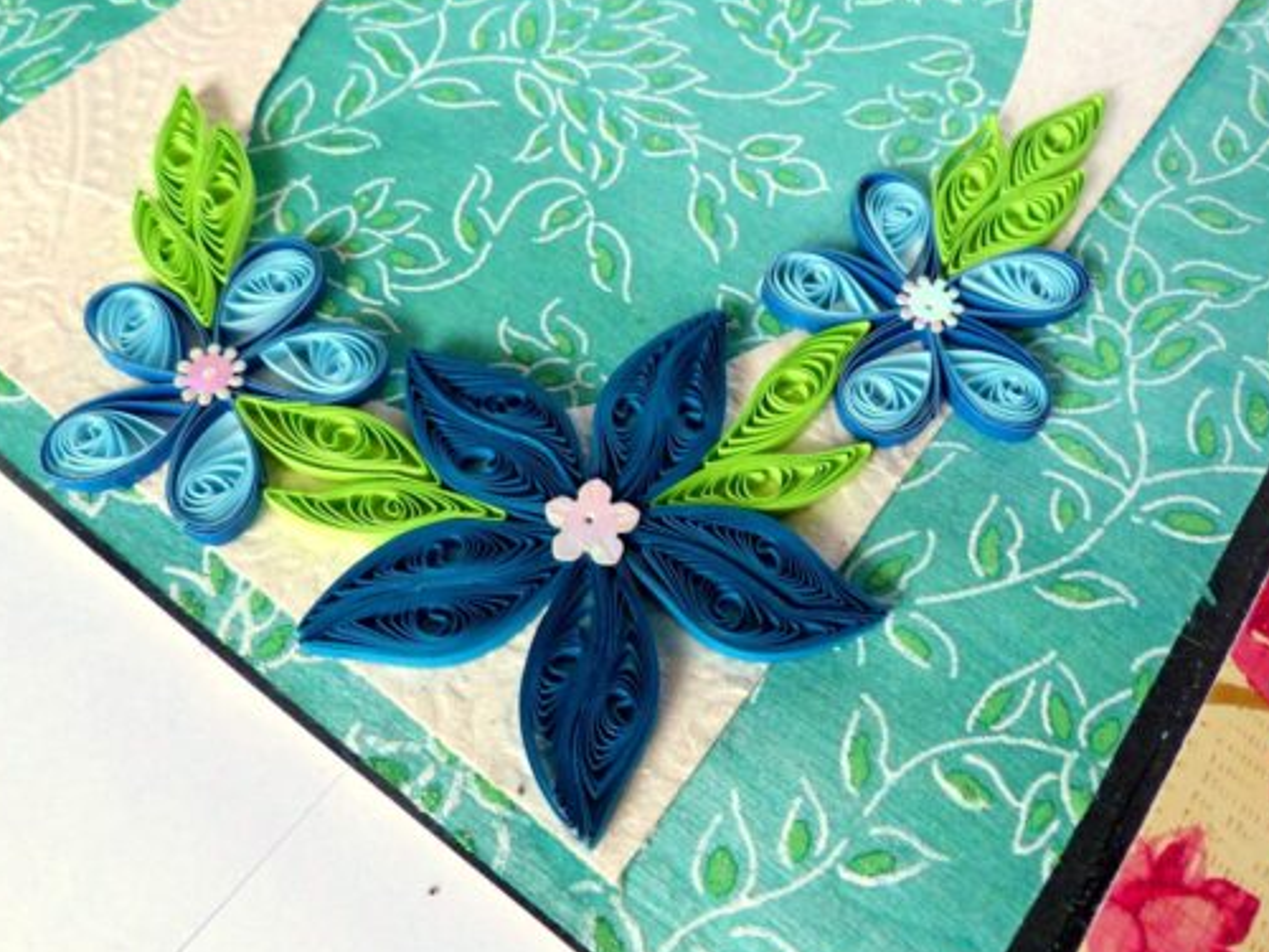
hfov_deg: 60.0
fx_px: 1100
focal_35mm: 30
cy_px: 416
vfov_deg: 46.7
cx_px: 647
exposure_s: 1/200
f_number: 2.8
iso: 100
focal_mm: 4.5
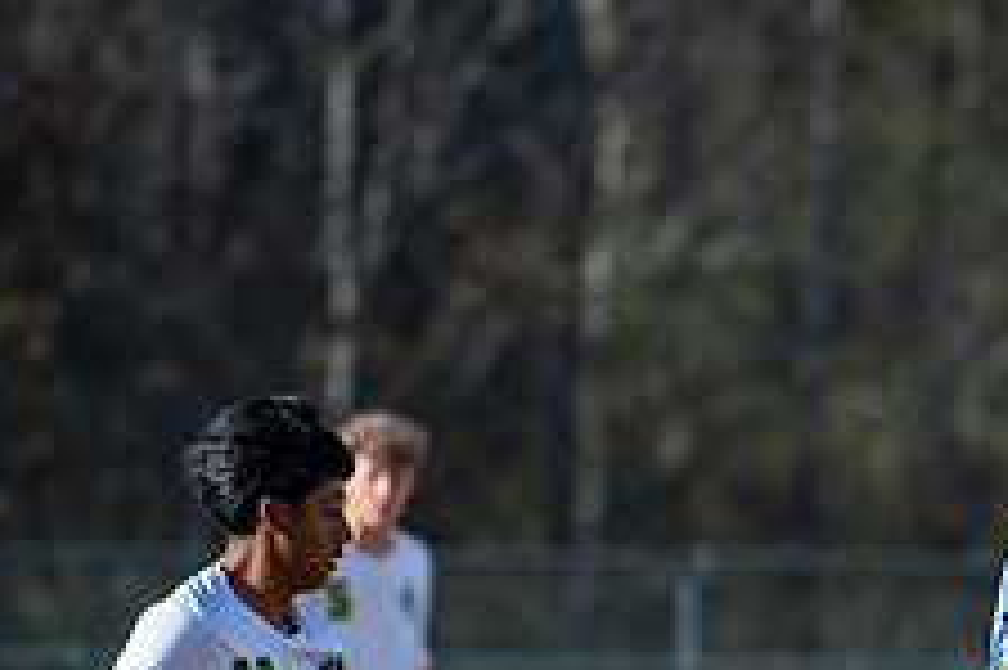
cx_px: 963
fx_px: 27559
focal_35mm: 985
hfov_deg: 2.1
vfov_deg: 1.4
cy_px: 796
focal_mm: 380
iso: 400
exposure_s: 1/2500
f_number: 5
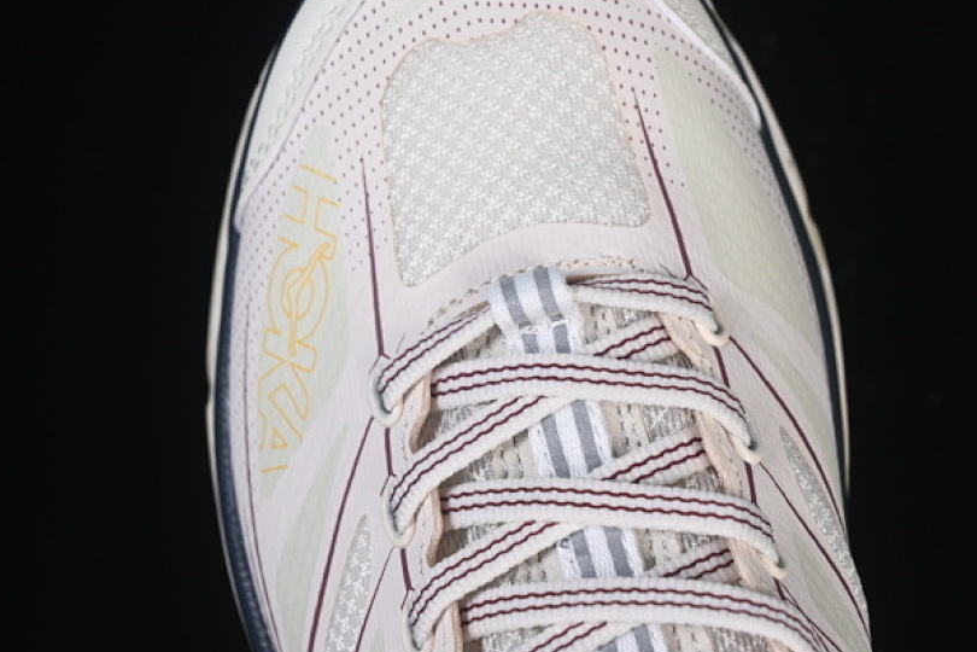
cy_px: 254
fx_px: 2714
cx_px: 523
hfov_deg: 20.4
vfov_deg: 13.7
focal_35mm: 100
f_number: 7.1
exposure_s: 1/80
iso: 160
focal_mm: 50
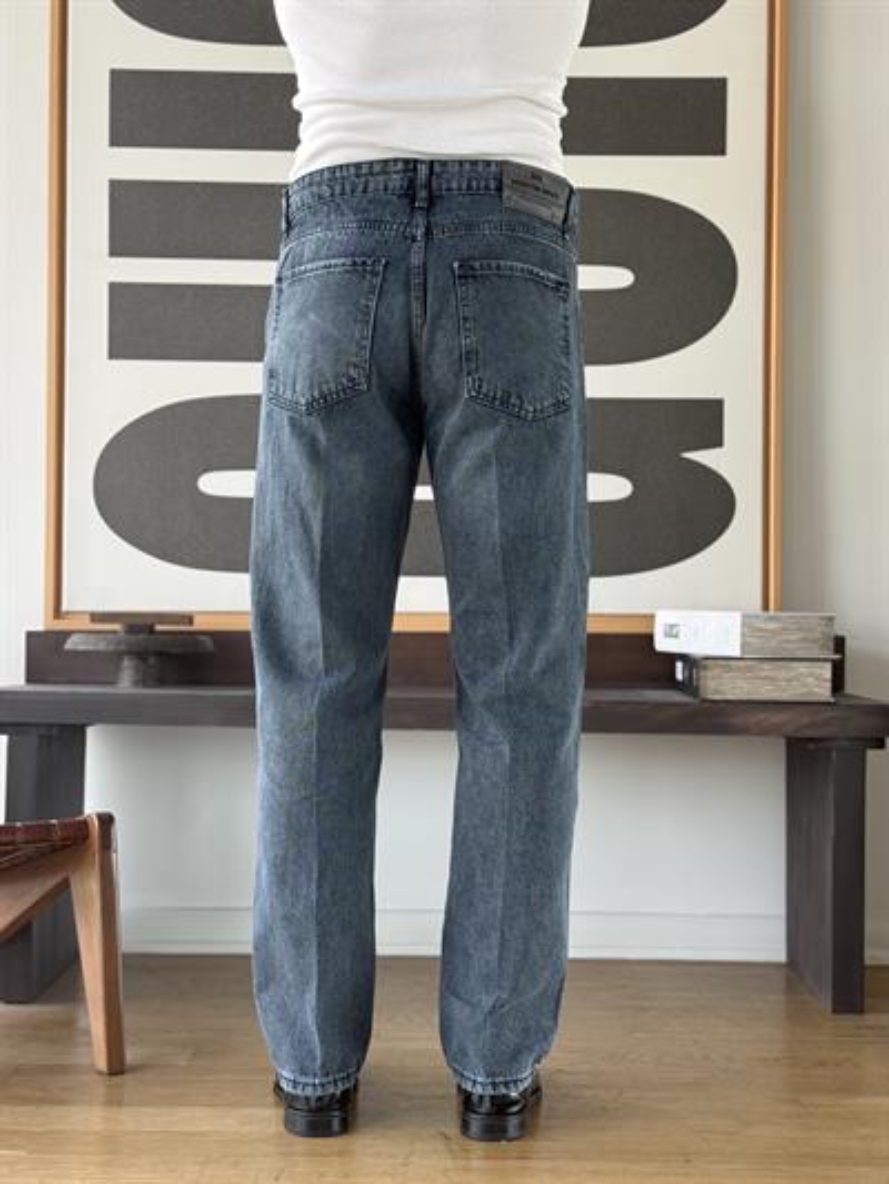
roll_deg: -0.8
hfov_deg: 30.3
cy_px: 592
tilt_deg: +0.8
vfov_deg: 39.6
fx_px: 1643
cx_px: 444
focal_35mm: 48
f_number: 1.78
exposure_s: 1/138
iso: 64
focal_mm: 6.76
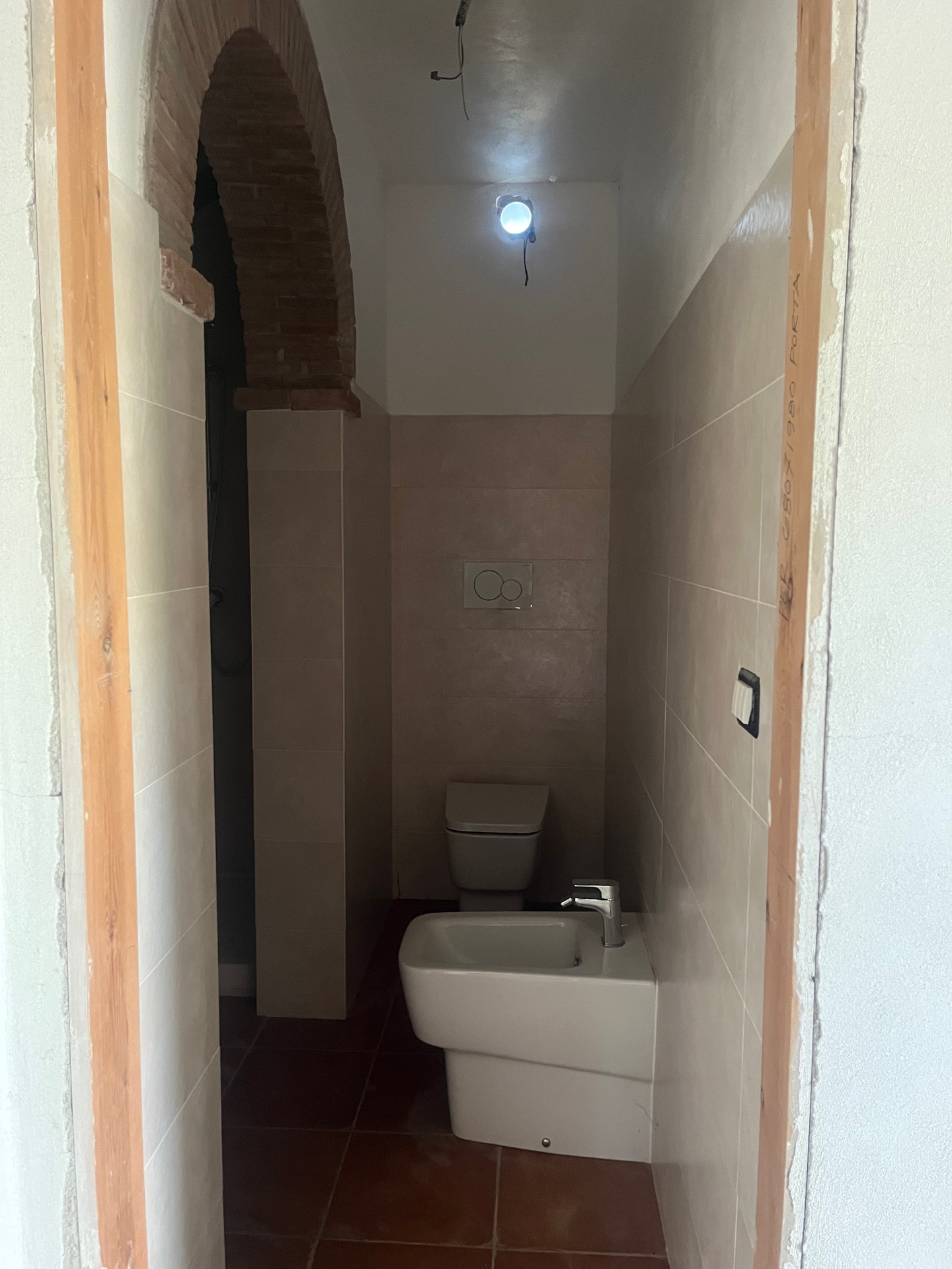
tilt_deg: -6.2
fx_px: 953
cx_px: 476
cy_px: 634
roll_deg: -0.4
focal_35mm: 26
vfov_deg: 67.3
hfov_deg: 53.1
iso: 640
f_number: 1.6
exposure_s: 1/40
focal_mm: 5.1
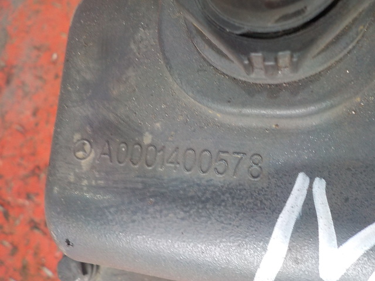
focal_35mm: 30
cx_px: 188
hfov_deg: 60.0
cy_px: 140
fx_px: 325
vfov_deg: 46.8
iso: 200
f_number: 3.3
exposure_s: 1/30
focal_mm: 4.1
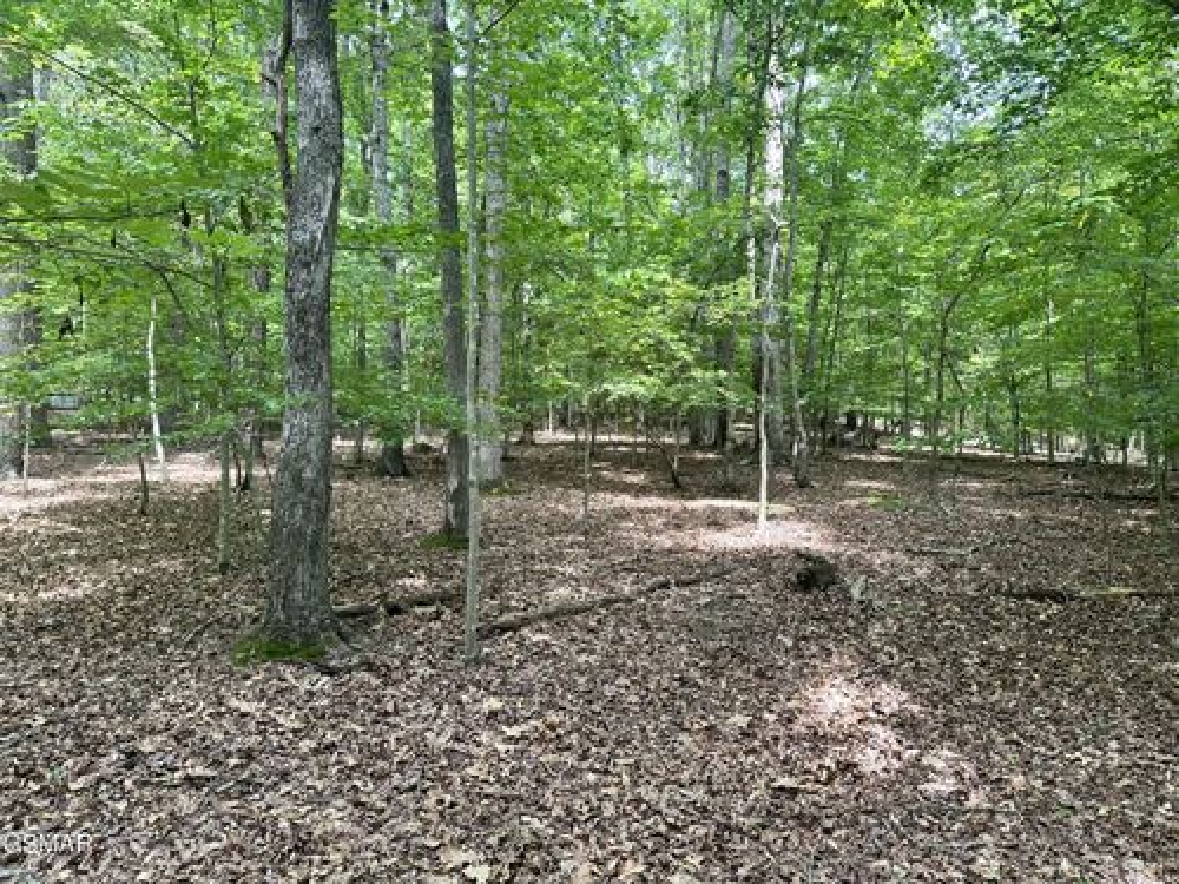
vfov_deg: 56.8
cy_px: 442
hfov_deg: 71.6
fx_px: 817
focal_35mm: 24
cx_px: 590
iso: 80
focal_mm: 6.86
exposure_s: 1/121
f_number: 1.78
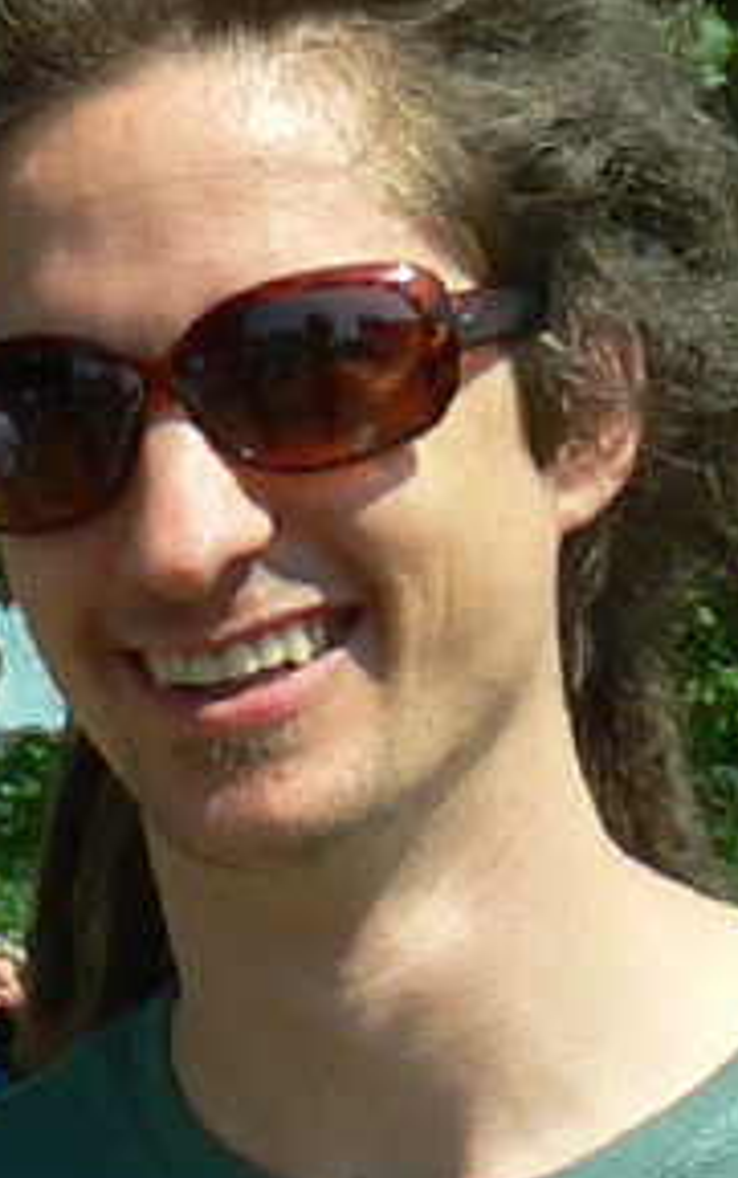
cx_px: 273
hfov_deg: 16.9
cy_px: 656
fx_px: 2474
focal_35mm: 77
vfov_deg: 26.8
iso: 64
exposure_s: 1/320
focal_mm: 6
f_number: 4
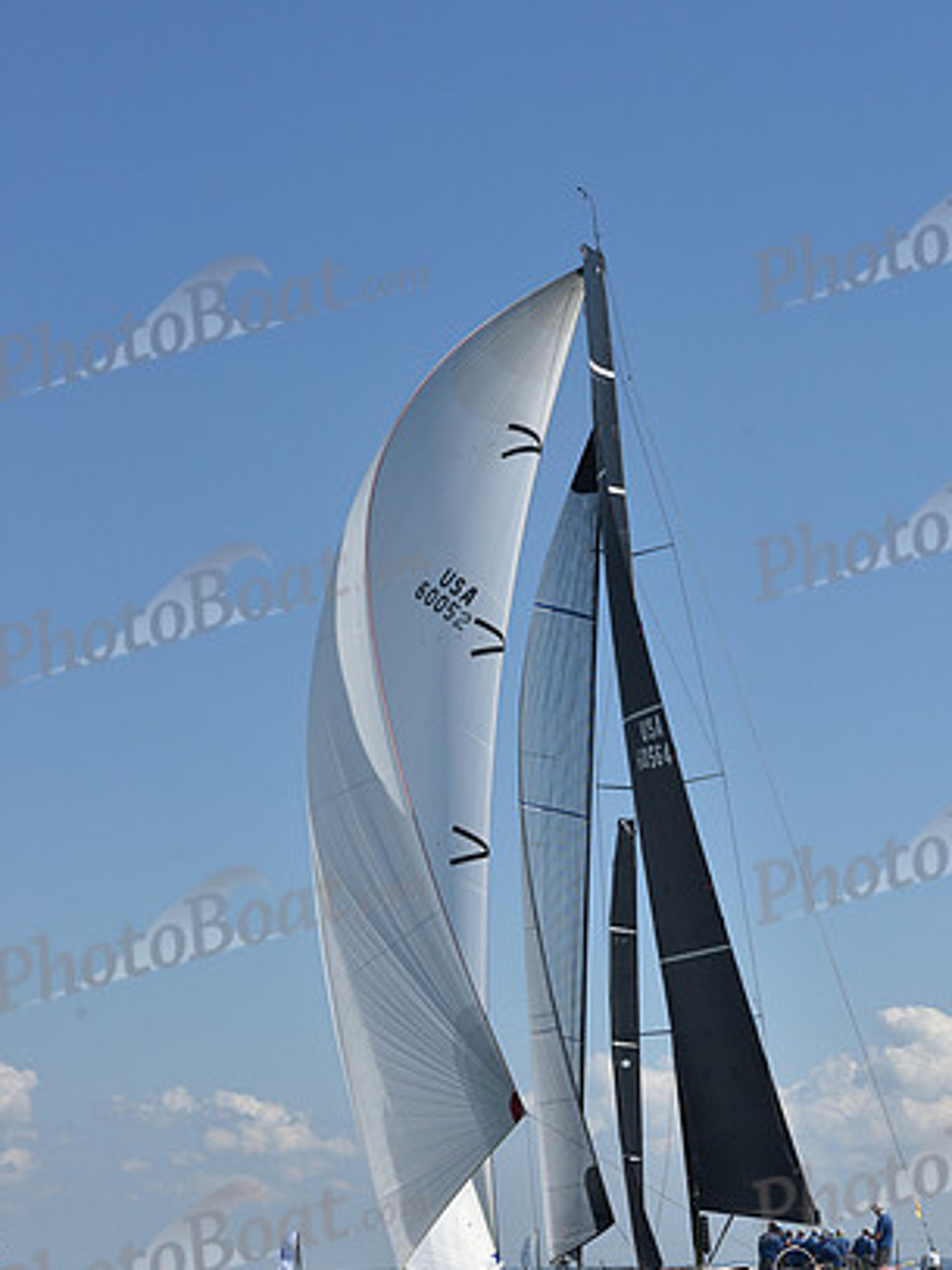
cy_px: 727
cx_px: 591
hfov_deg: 15.4
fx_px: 3522
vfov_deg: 20.4
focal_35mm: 96
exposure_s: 1/1250
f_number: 10
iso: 320
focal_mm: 70
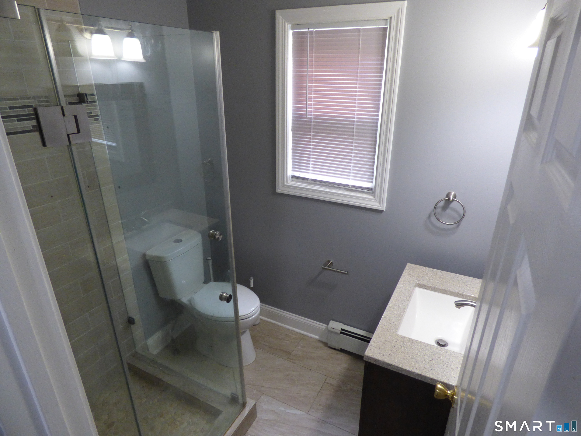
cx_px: 290
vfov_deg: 66.0
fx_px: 336
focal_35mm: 20
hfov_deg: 81.7
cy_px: 218
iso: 400
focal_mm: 3.58
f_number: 2.8
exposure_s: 1/50
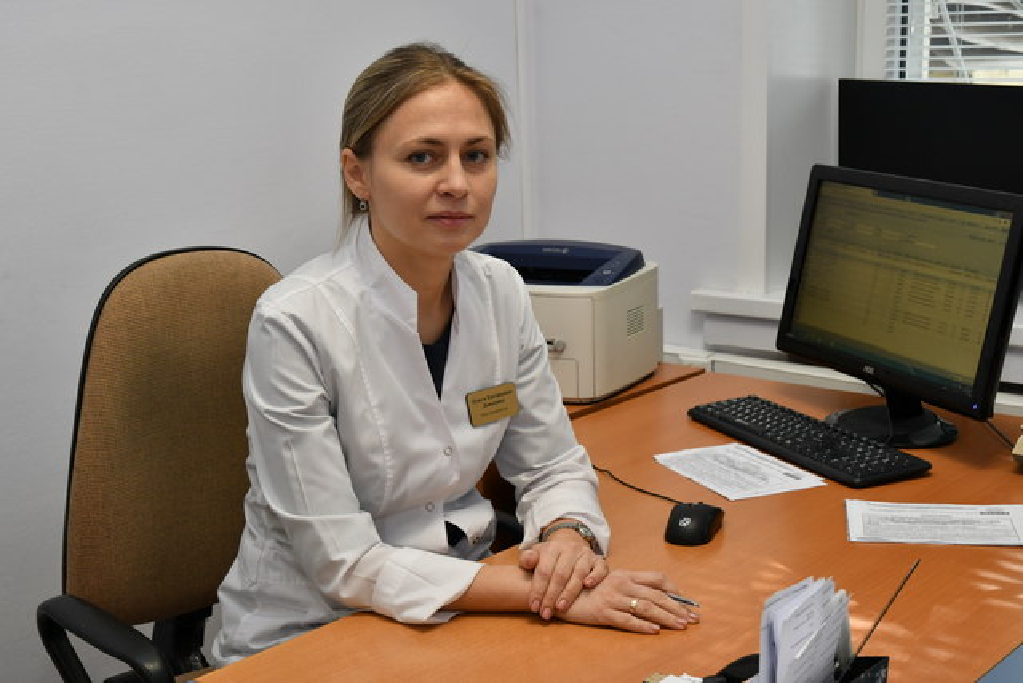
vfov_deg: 25.8
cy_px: 342
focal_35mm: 52
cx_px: 512
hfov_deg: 37.8
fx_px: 1492
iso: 640
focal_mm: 35
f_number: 7.1
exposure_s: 1/160
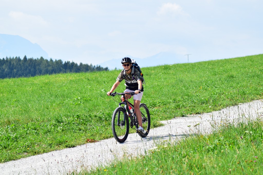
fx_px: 1271
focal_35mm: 174
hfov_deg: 11.8
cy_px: 88
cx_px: 132
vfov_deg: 7.9
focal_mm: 116
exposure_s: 1/1250
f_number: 6.3
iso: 400
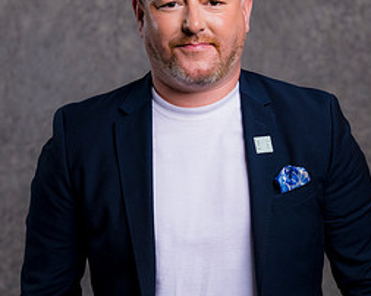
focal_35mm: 142
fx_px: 1558
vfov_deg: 10.9
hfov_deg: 13.6
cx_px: 214
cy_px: 196
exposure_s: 1/200
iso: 100
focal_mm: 85
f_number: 5
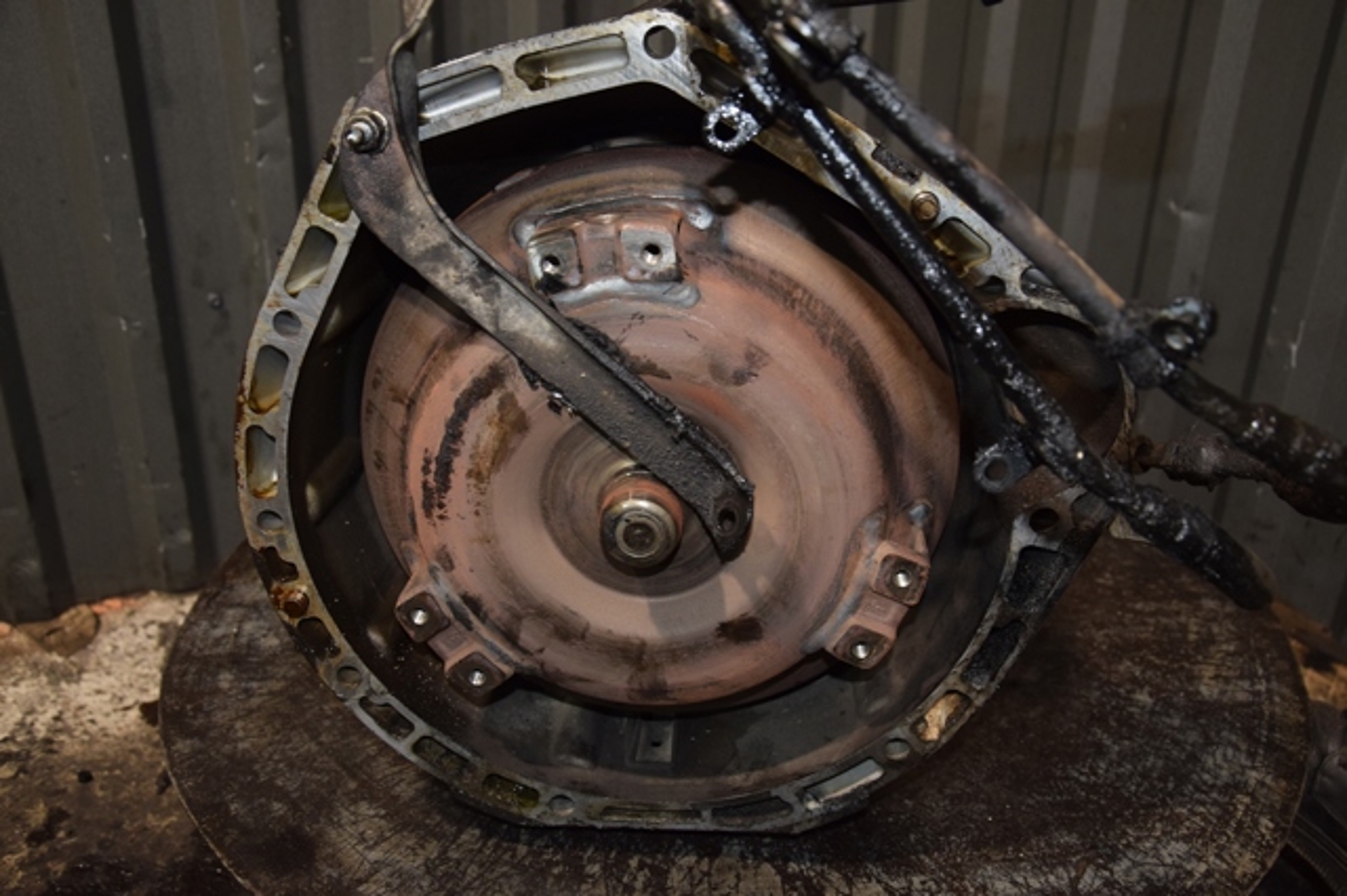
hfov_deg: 57.2
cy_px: 448
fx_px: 1234
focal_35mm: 33
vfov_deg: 39.9
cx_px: 674
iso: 800
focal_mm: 22
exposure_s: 1/60
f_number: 5
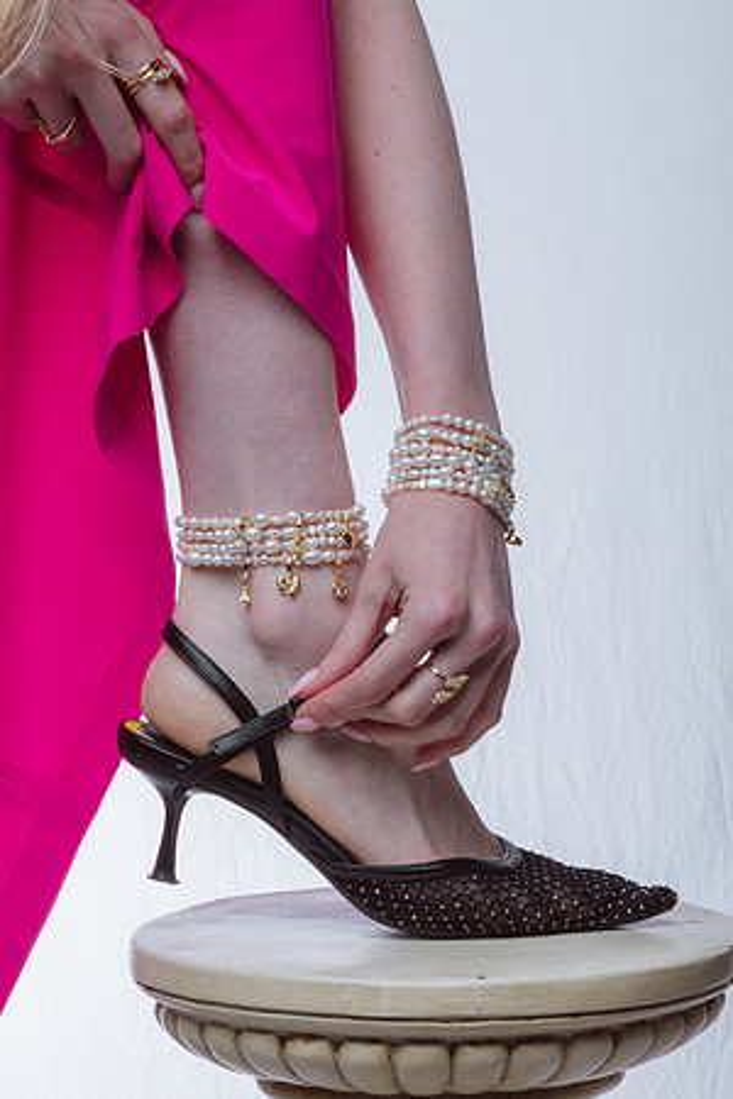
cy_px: 550
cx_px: 366
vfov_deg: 19.5
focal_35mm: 105
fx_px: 3207
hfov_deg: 13.0
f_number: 36
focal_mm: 105
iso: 400
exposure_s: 1/200
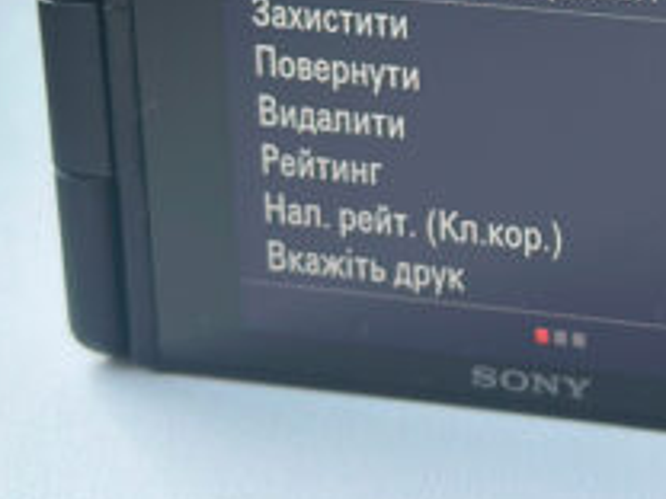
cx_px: 727
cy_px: -38
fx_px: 2482
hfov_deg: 14.9
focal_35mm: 129
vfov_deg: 11.3
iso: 125
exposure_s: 1/121
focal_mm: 6.86
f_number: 1.78
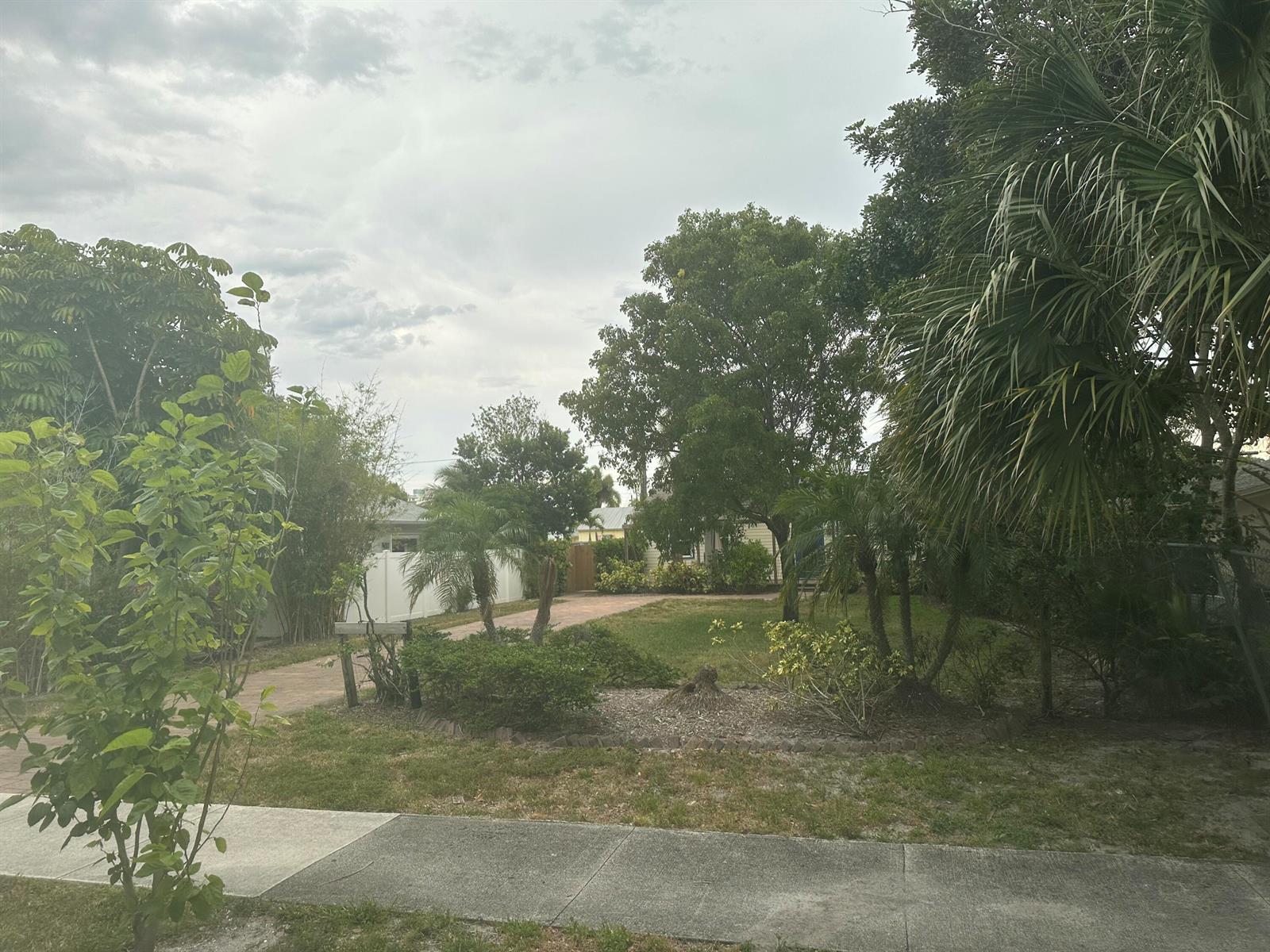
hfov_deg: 71.6
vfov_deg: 56.8
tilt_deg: +2.1
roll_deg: +1.6
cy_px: 476
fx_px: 881
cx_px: 635
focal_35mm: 24
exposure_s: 1/587
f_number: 1.78
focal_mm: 6.86
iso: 80
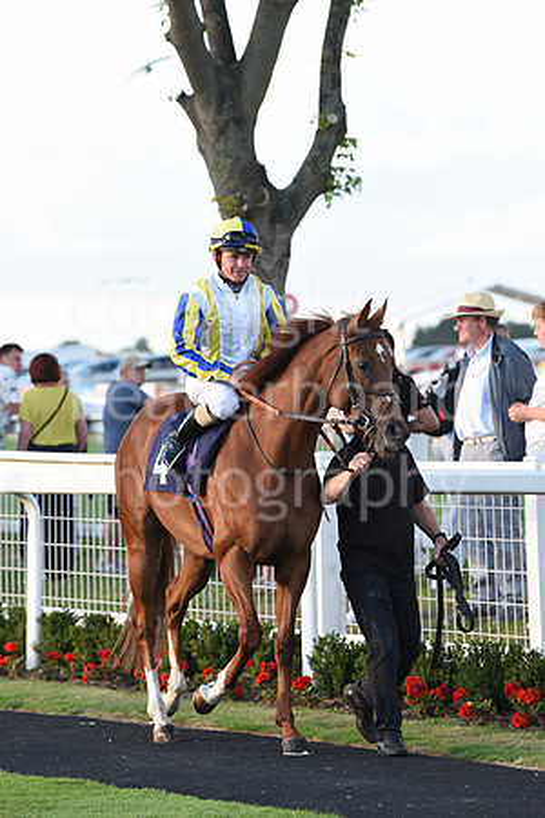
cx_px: 272
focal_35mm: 200
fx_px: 4541
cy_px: 409
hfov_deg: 6.9
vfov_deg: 10.3
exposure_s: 1/640
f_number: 5
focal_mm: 200
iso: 1000
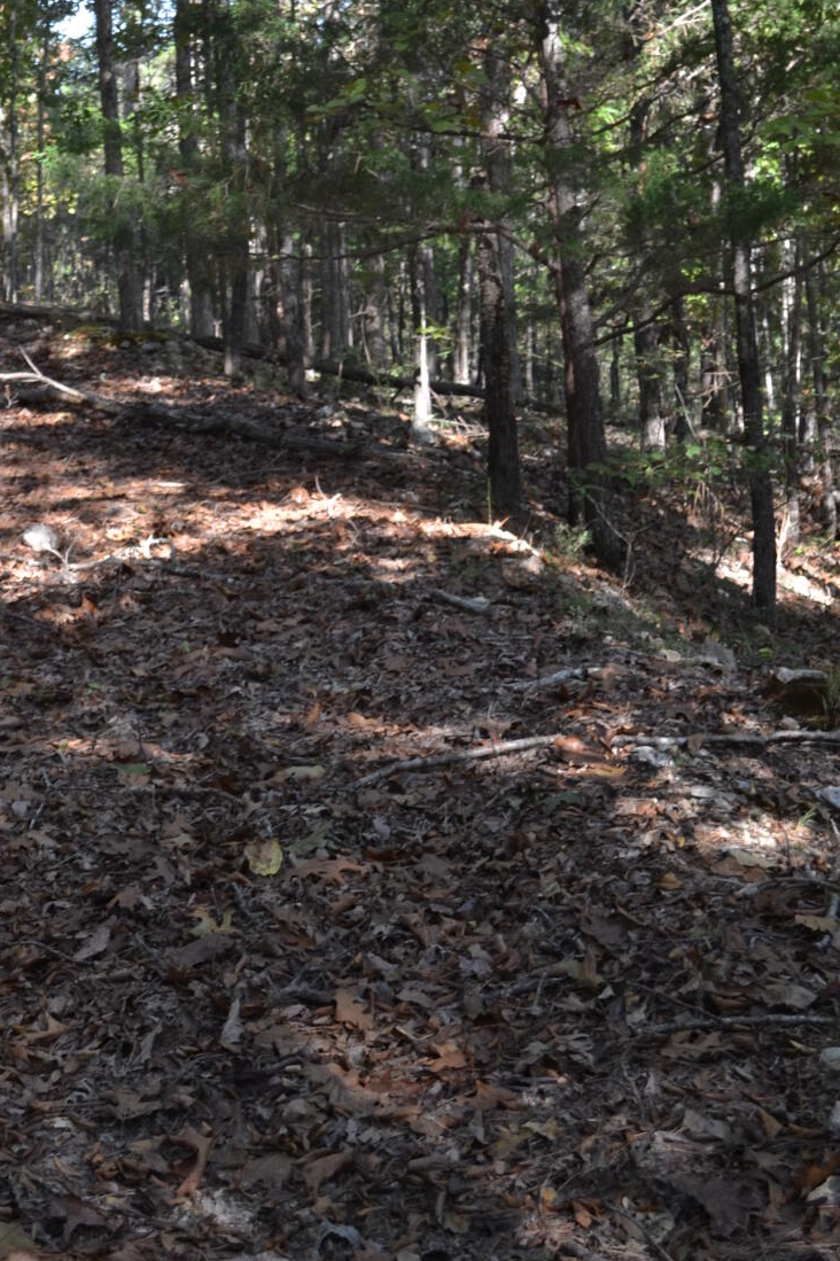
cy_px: 244
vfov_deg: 27.9
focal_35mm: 71
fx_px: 2486
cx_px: 118
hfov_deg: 18.9
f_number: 5.6
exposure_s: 1/125
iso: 400
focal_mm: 26
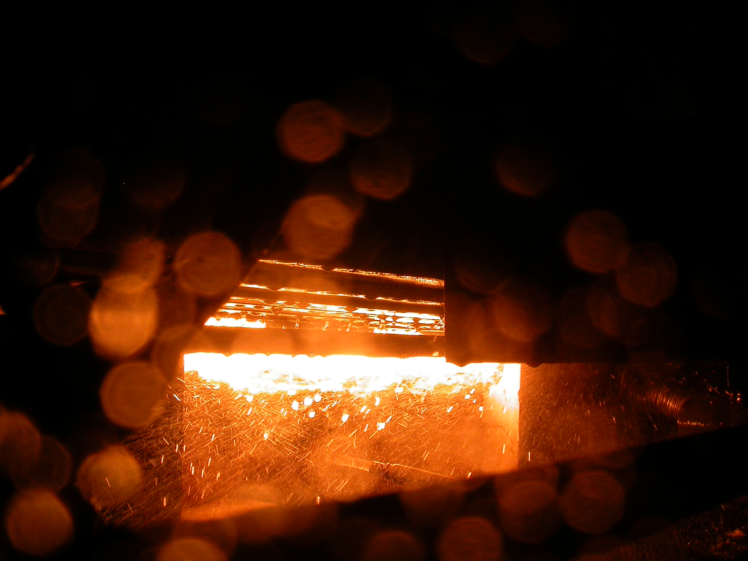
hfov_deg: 49.0
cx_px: 374
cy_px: 280
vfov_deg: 37.7
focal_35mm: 38
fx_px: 821
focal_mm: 7.85
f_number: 6.7
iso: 100
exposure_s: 1/218
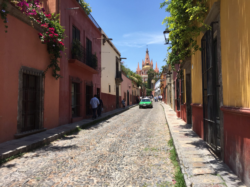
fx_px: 209
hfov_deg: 61.7
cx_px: 125
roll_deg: -1.1
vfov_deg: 48.2
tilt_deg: +2.7
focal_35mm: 29
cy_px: 94
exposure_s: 1/1163
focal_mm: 4.15
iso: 32
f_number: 2.2
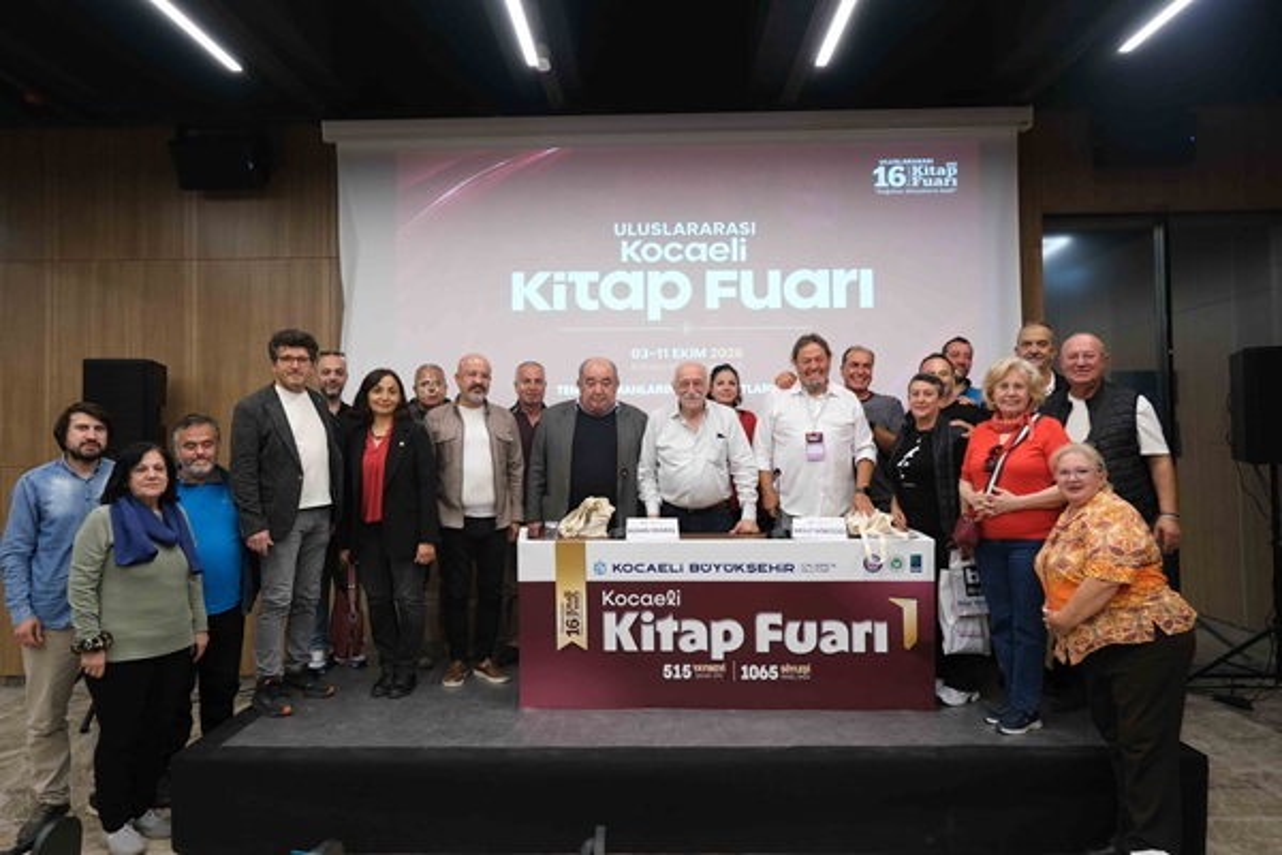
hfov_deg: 73.7
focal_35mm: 24
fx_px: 855
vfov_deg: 53.1
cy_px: 428
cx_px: 641
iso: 400
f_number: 4
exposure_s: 1/20
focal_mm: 16
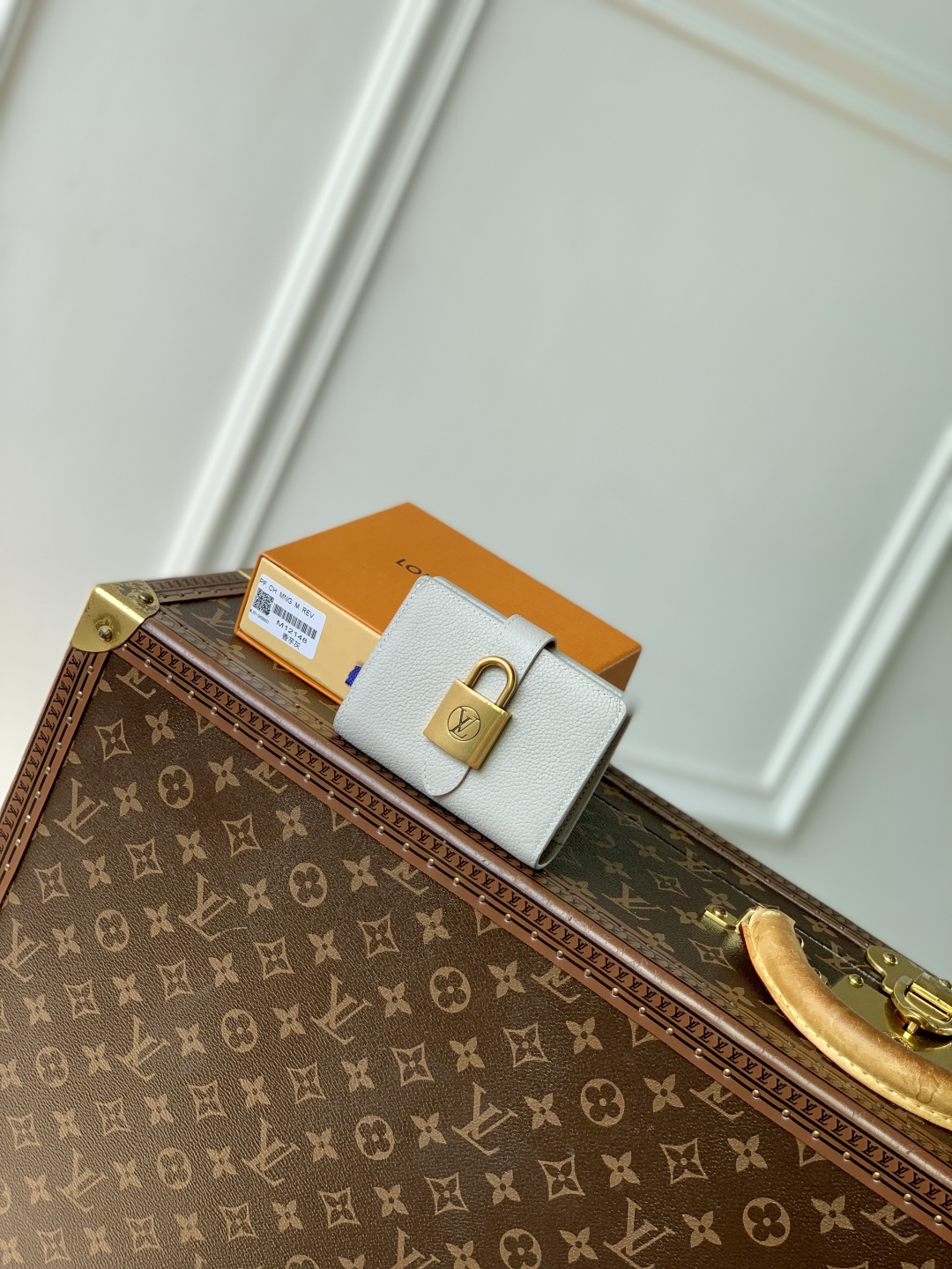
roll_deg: -25.4
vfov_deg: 36.8
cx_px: 476
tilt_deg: -16.3
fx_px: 1907
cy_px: 634
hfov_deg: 28.0
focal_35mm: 52
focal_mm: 6
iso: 16
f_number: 2.4
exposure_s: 1/224
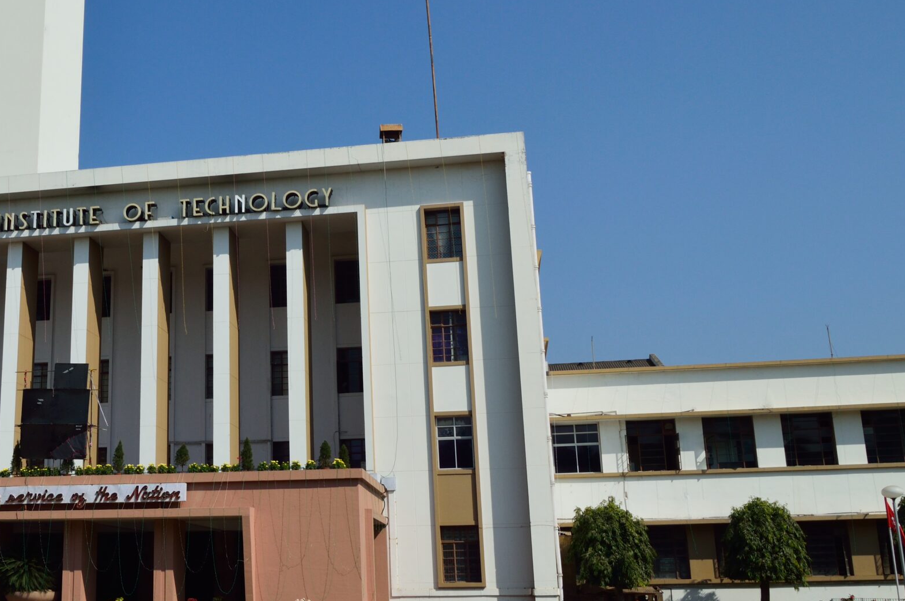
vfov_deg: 30.4
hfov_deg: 43.3
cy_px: 272
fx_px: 1105
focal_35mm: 44
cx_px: 241
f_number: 11
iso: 280
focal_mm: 18
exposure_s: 1/500
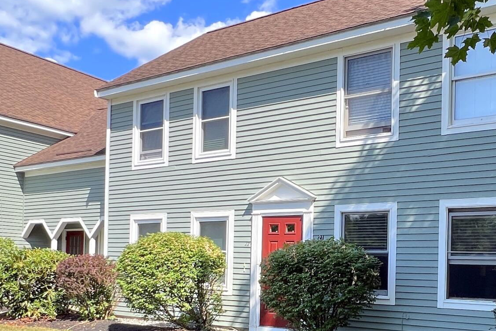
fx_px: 496
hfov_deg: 52.3
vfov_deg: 35.6
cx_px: 322
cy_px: 265
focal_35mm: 36
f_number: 1.8
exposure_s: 1/612
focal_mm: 1.57
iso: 32
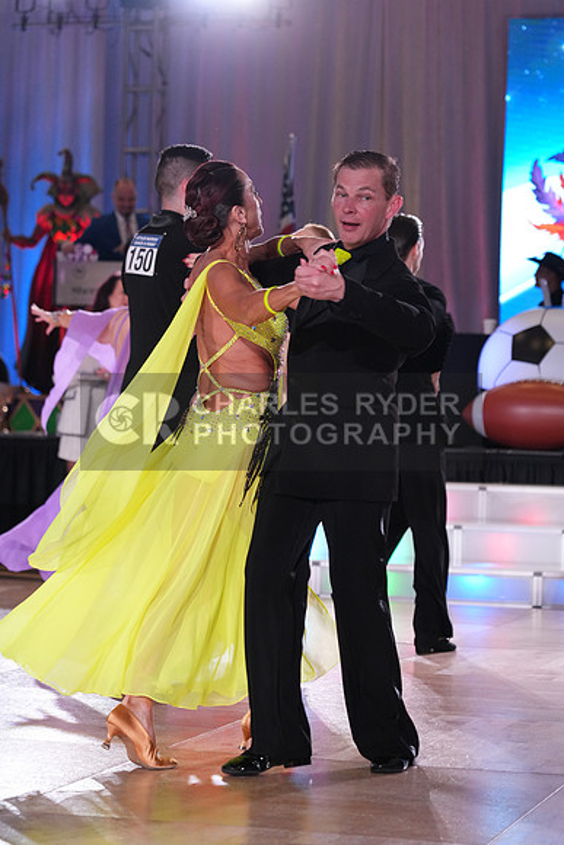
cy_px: 422
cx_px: 282
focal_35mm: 100
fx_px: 2348
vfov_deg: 20.4
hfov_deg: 13.7
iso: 2500
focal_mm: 100
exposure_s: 1/500
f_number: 4
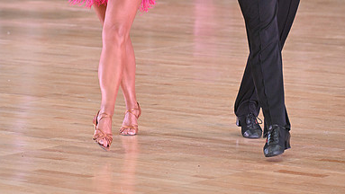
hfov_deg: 10.1
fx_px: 1959
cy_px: -41
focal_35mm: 214
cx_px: 172
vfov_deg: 5.7
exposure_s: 1/400
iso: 4000
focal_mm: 135
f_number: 5
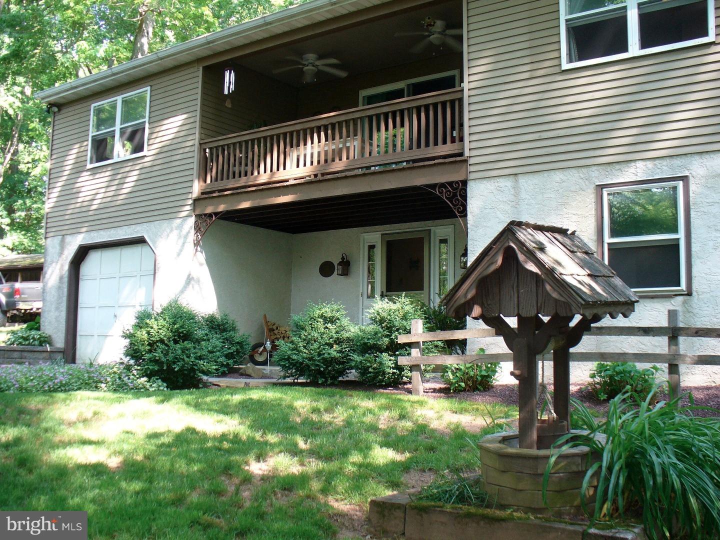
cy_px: 270
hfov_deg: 50.1
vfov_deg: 38.7
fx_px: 770
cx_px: 360
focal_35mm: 37
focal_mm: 6.1
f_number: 2.8
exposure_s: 1/60
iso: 80
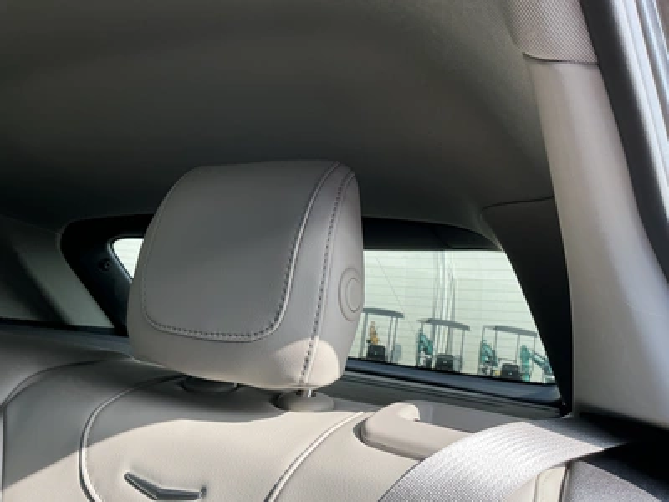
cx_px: 334
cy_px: 251
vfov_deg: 49.7
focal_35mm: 28
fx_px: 541
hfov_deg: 63.4
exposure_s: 1/322
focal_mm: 3
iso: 25
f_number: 1.8
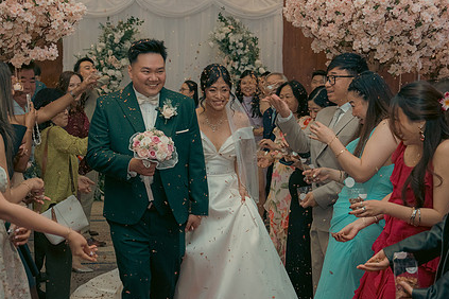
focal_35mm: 48
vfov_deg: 27.9
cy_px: 194
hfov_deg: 41.1
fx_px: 599
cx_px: 227
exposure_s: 1/160
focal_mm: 35
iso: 2500
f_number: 3.5
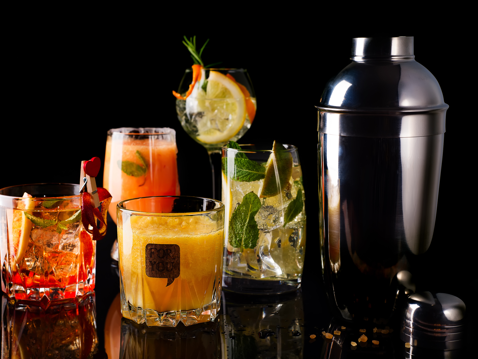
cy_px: 179
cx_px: 214
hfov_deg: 34.9
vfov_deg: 26.6
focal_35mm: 55
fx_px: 760
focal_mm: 50
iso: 100
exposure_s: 1/100
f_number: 10
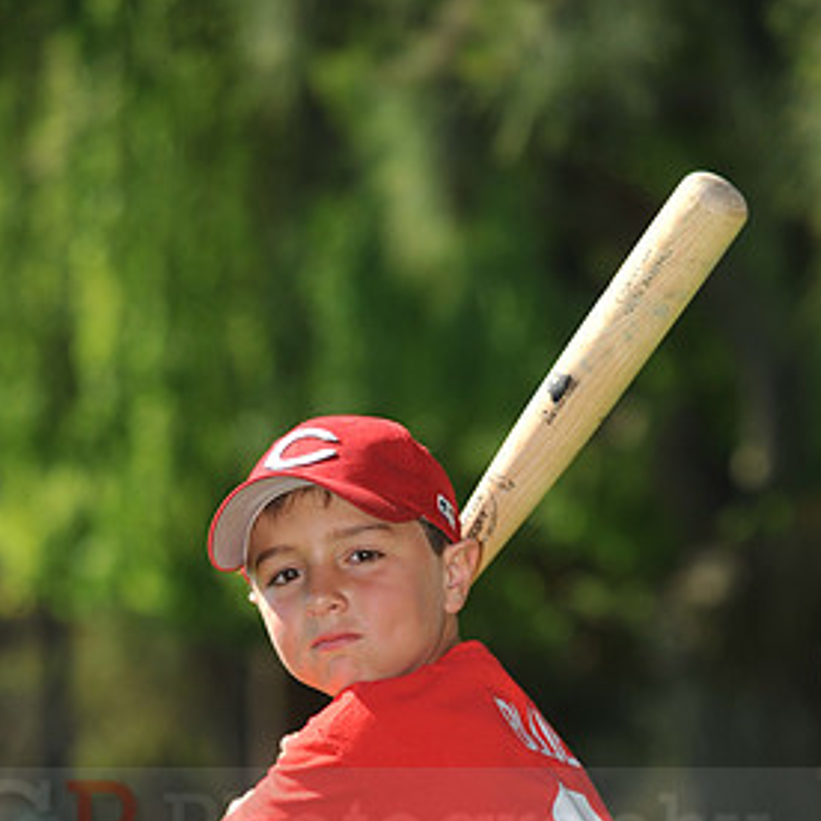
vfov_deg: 8.7
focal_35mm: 200
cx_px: 381
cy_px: 809
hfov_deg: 8.7
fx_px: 5367
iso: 200
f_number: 4
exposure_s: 1/1250
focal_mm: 112
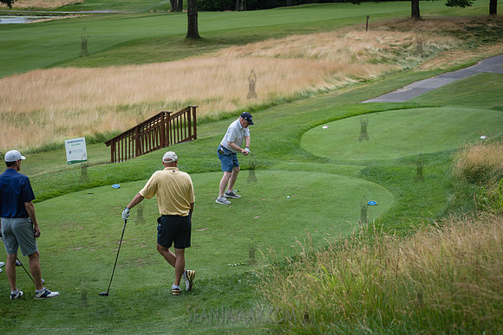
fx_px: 1118
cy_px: 168
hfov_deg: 25.4
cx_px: 252
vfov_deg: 17.1
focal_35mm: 80
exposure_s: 1/1000
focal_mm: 80
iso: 200
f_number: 4
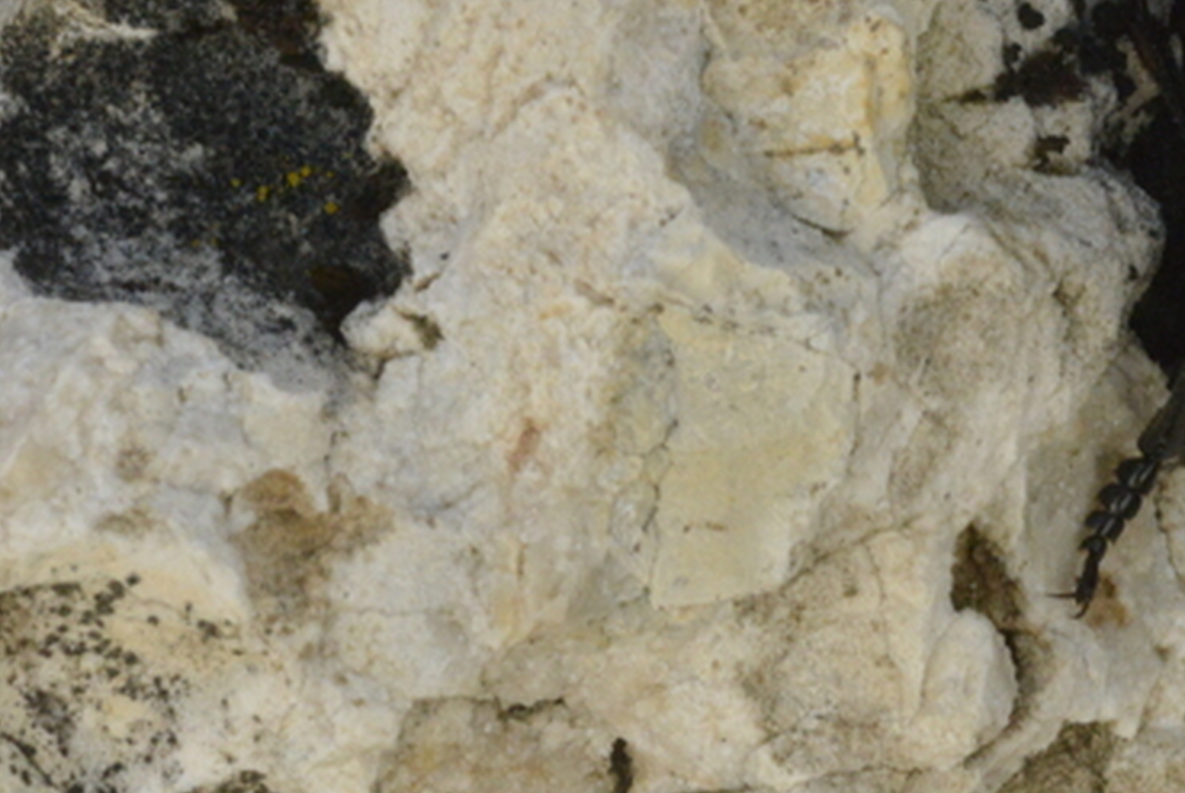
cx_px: 1474
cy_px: 254
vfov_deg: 2.7
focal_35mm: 519
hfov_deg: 4.0
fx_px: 17104
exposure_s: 1/400
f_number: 40
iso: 6400
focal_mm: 200
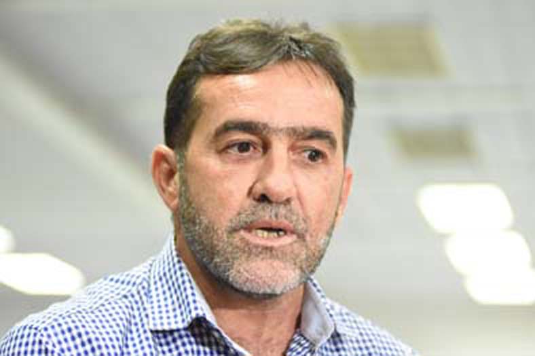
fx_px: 1782
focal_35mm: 120
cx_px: 268
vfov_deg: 11.4
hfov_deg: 17.1
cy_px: 178
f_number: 2.8
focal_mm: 80
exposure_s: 1/160
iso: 3200
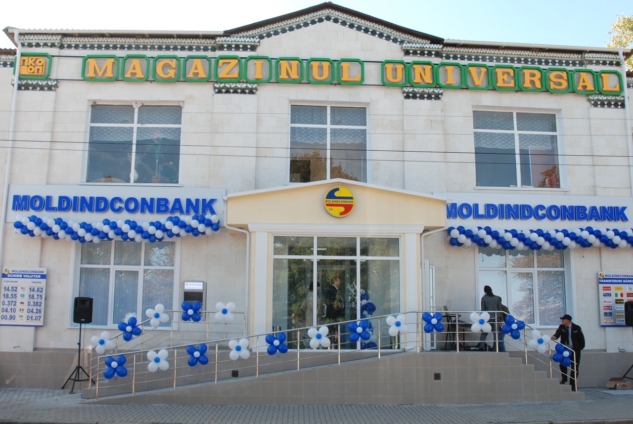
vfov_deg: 48.1
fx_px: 476
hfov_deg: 67.3
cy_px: 212
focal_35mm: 27
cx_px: 316
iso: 200
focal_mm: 18
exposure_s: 1/200
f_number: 7.1
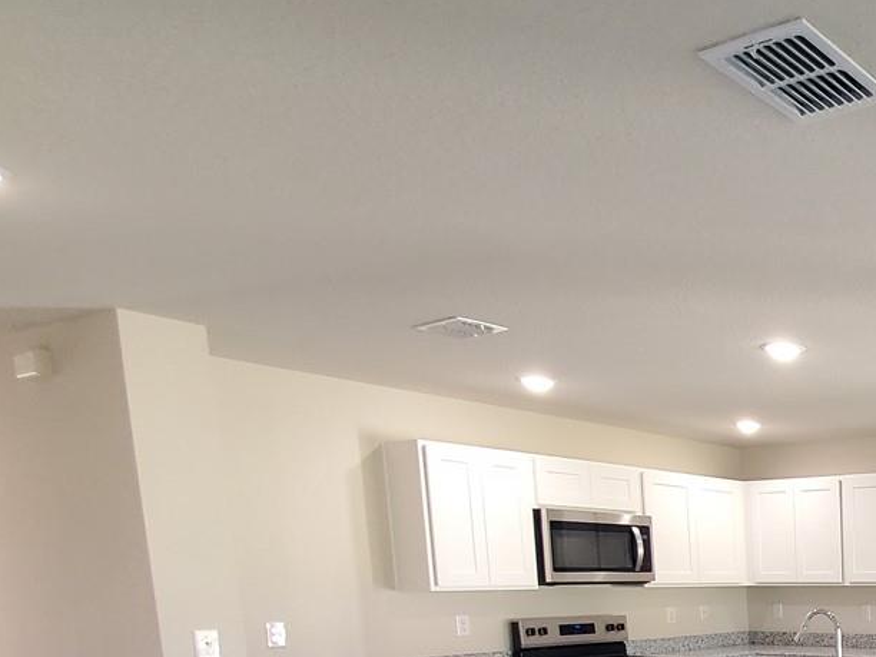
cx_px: 1025
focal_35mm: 34
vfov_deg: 36.5
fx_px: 860
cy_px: 691
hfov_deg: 40.2
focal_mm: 1.8
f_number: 2.2
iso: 320
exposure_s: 1/60
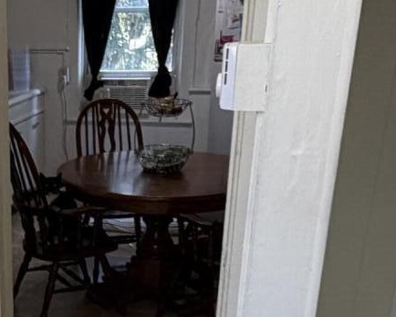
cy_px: 306
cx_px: -3
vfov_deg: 23.3
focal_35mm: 63
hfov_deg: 28.2
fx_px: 738
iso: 250
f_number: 2.2
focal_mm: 2.22
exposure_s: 1/120
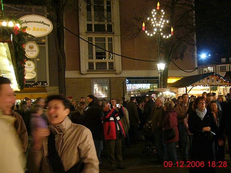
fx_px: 234
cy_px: 86
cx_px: 116
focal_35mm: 35
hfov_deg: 52.6
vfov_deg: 40.7
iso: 200
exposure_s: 1/8
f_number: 2.8
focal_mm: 5.8
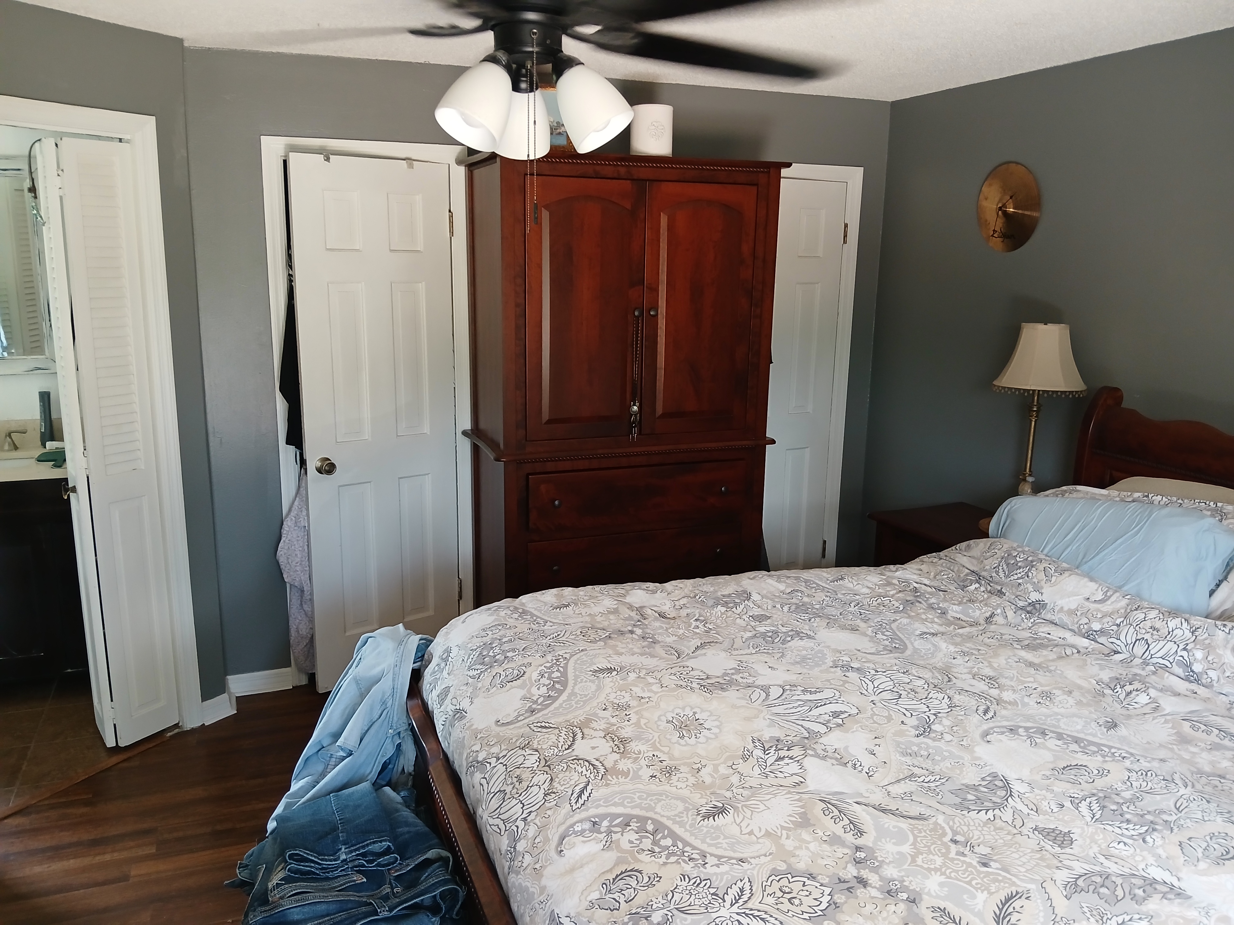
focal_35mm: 26
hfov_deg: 67.3
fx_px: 927
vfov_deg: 53.1
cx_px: 617
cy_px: 462
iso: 200
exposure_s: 1/40
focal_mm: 3.98
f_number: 1.8
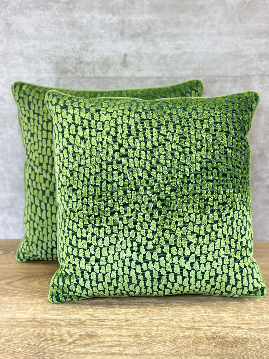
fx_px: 497
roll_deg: +0.7
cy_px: 180
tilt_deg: -15.4
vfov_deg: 39.7
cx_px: 134
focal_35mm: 48
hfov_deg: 30.3
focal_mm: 6.86
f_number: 1.78
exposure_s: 1/120
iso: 100
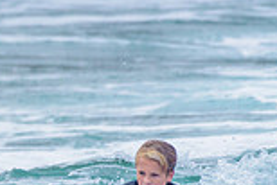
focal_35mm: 2307
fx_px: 17767
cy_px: 206
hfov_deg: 0.9
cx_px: -199
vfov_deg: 0.6
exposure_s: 1/2000
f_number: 5.6
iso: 320
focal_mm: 500
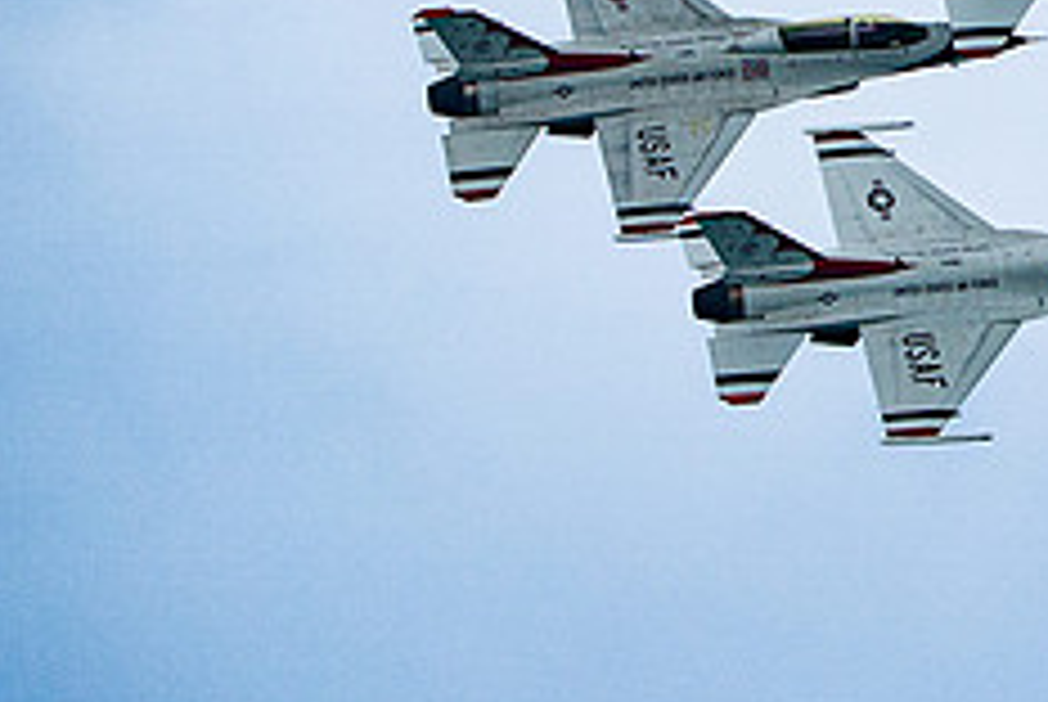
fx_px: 47860
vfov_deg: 0.8
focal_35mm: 1642
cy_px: 275
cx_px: 1156
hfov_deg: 1.3
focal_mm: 400
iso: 640
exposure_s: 1/1250
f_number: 9
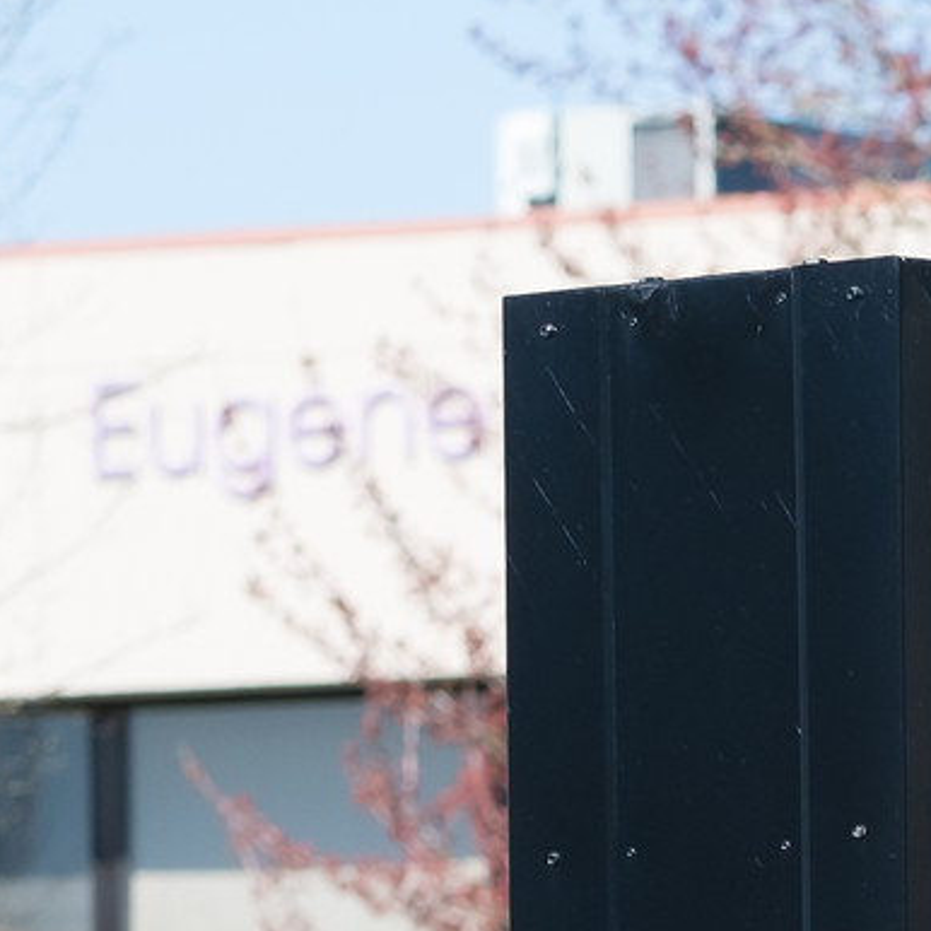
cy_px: 1314
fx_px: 14119
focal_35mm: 464
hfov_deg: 3.7
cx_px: 2342
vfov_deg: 3.8
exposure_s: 1/1000
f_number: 4
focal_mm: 56
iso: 200
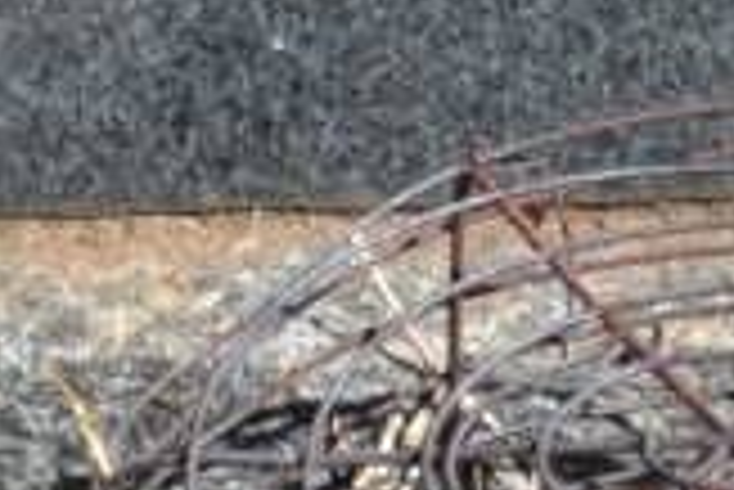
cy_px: -886
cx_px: 1036
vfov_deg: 2.2
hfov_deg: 3.4
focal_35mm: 608
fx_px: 12401
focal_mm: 55
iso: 180
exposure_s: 1/125
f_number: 5.6
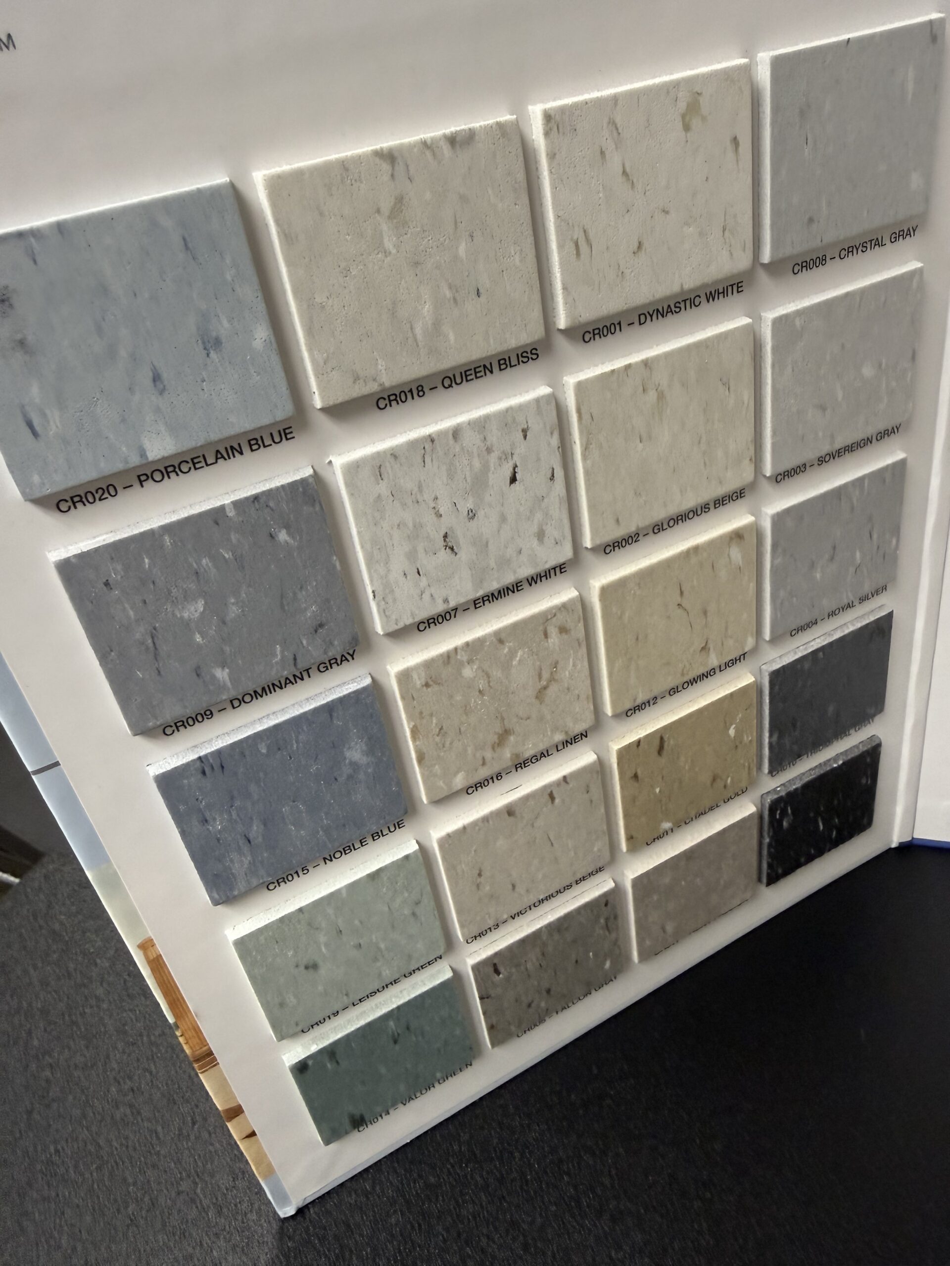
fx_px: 878
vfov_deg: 71.6
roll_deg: +10.5
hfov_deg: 56.8
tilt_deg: -32.4
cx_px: 475
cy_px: 633
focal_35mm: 24
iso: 200
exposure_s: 1/60
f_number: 2.2
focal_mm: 2.22
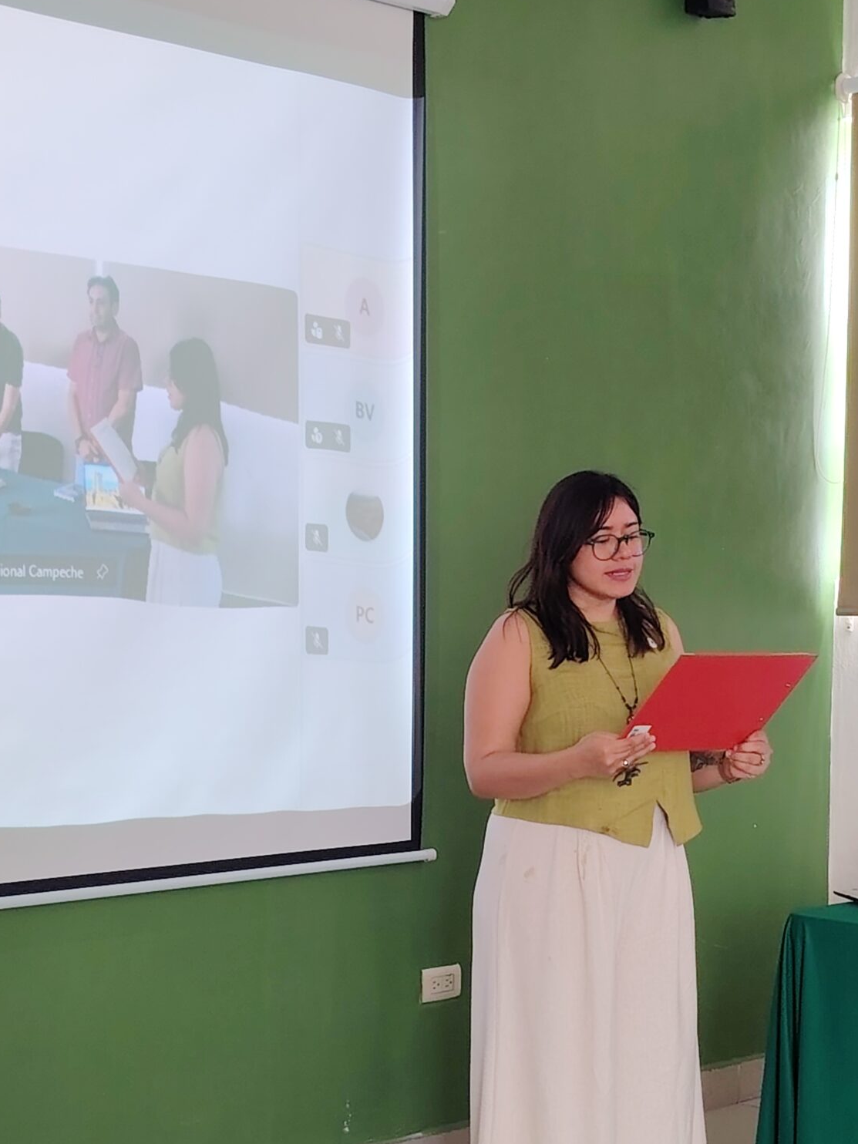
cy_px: 717
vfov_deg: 28.1
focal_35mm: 69
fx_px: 2280
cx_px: 560
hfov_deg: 21.2
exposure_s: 1/24
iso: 381
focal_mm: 5.25
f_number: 1.75
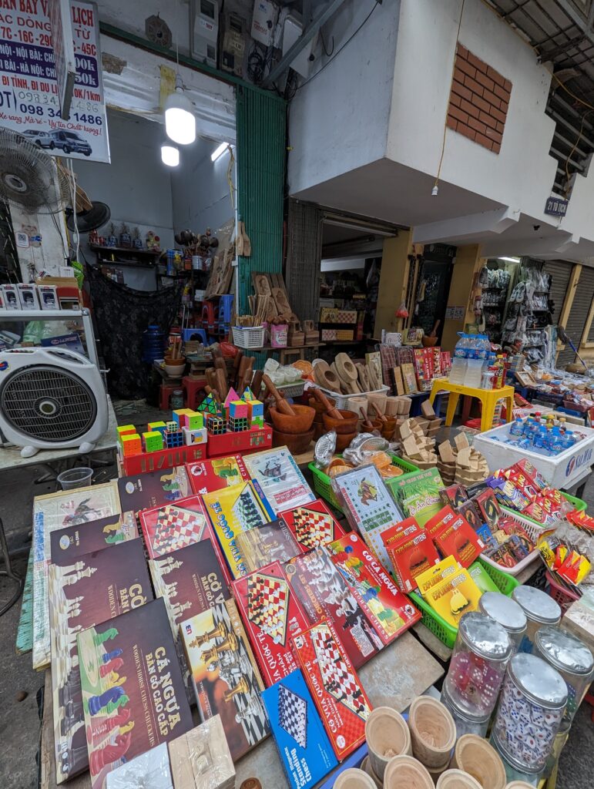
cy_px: 394
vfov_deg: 106.1
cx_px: 297
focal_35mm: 13
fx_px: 297
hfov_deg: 90.1
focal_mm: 1.95
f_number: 2.2
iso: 45
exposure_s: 1/95.3
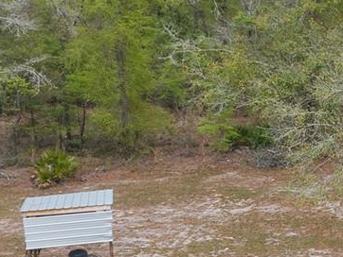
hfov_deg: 16.8
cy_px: 141
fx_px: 1051
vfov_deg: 14.0
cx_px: 520
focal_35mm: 106
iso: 220
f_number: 1.8
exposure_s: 1/640
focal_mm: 8.67
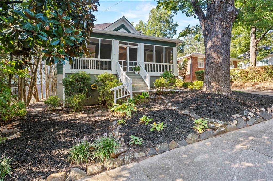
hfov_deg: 90.0
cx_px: 136
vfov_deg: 67.3
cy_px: 90
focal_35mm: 18
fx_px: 136
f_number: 11
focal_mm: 18
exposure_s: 1/50
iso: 400
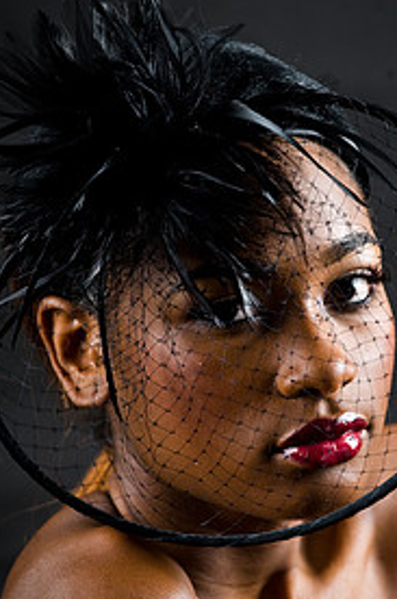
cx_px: 296
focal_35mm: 326
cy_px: 339
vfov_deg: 6.3
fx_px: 5413
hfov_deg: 4.2
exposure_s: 1/125
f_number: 5.6
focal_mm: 200
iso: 320
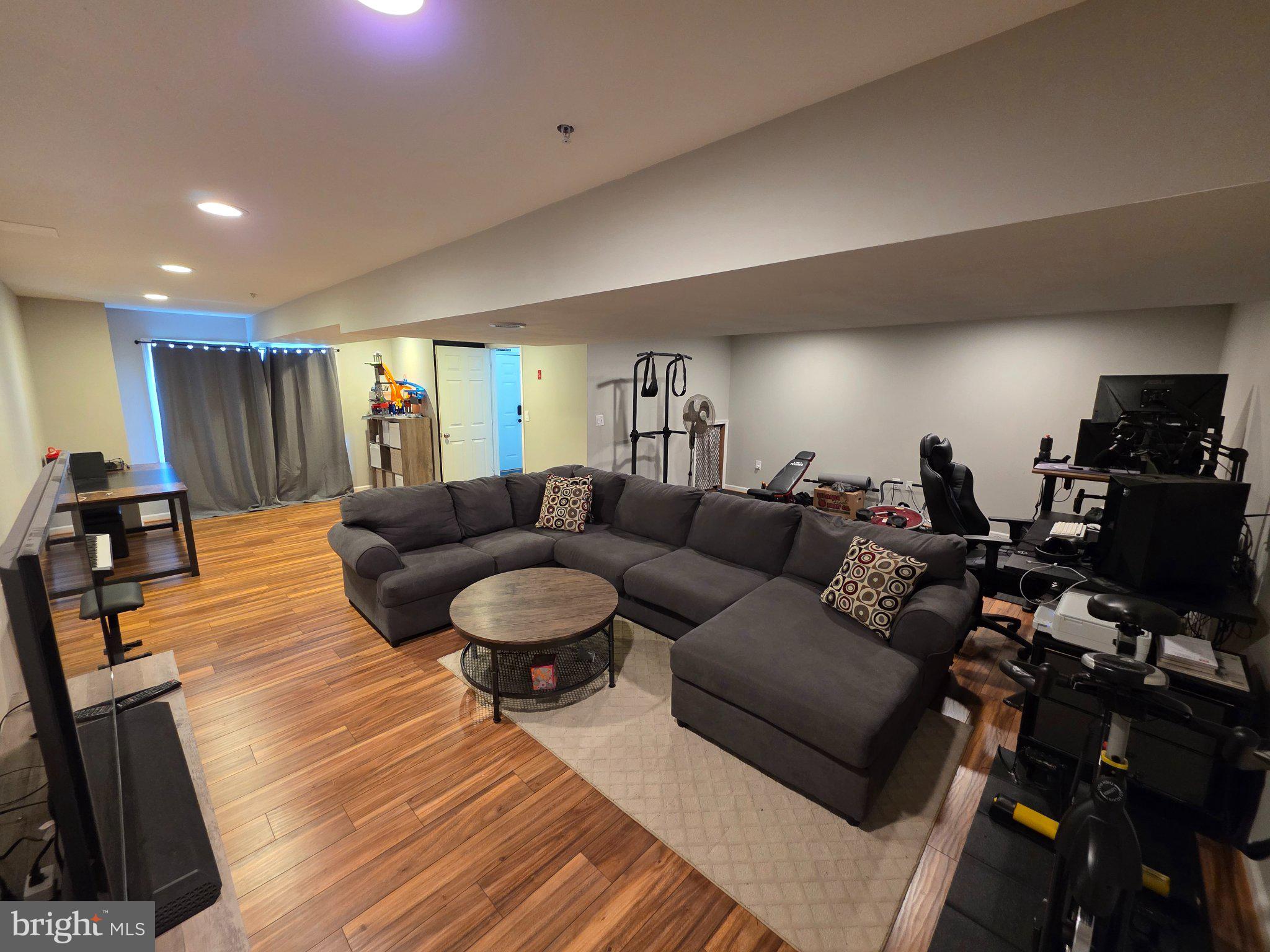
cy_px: 476
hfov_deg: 106.2
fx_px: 477
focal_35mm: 13
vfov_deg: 89.9
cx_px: 635
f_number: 1.9
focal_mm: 2.2
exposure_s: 1/60
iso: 400
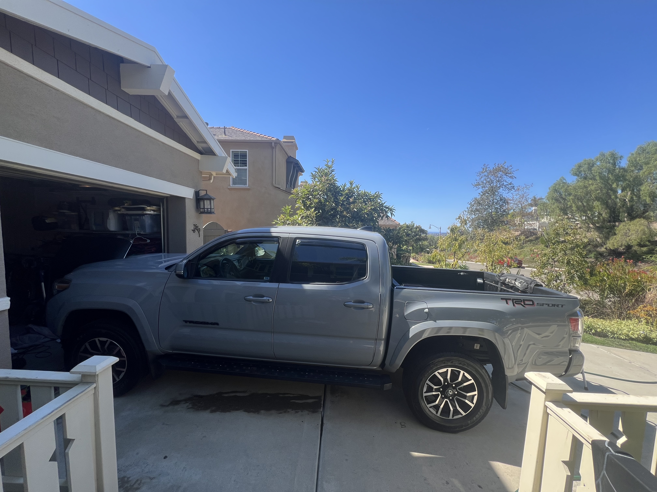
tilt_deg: -4.7
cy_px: 246
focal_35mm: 13
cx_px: 328
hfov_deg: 106.2
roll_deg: -1.6
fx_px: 247
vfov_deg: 89.9
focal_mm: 1.57
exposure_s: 1/664
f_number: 1.8
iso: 32
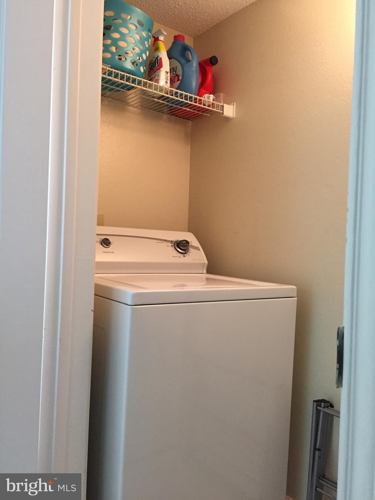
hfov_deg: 48.2
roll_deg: -2.2
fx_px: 419
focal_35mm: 29
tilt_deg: +0.3
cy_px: 250
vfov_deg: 61.7
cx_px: 188
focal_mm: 4.15
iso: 200
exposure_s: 1/30
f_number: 2.2
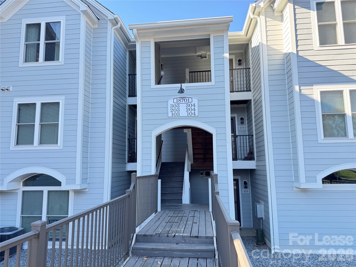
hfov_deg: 71.6
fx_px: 247
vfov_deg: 56.8
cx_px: 178
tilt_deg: +6.5
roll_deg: +0.5
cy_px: 134
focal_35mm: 24
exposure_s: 1/230
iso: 80
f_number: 1.78
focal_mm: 6.76
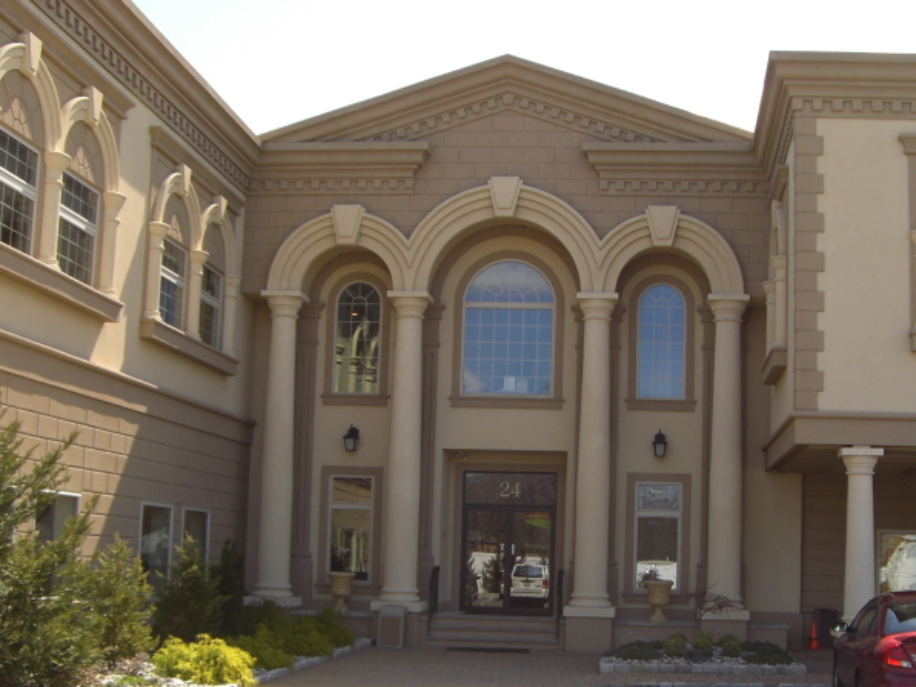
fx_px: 1350
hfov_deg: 37.3
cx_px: 550
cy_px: 453
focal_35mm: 51
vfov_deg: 28.4
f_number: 2.7
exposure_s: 1/500
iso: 64
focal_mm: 6.2
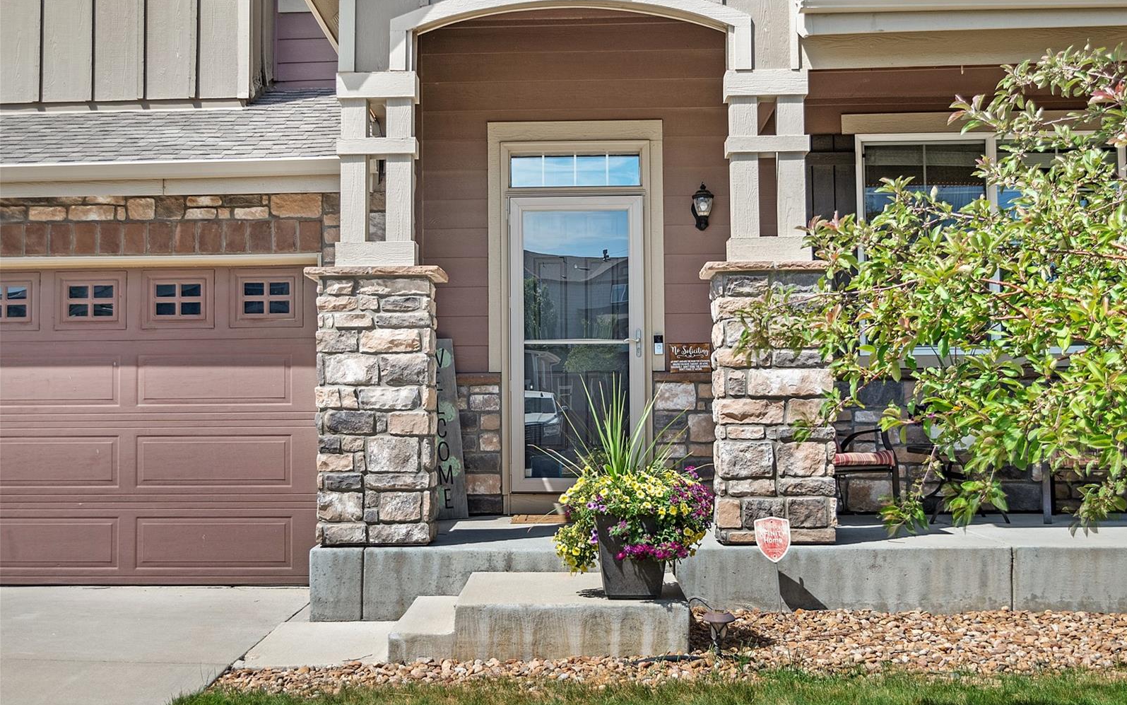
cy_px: 373
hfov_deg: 43.5
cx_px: 565
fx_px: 1413
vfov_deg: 28.0
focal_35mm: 46
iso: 100
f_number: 5.6
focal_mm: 30
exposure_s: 1/1600
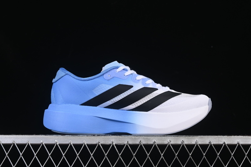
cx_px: 126
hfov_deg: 27.0
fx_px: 523
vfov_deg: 18.2
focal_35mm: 75
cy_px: 84
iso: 160
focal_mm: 50
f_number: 8
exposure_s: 1/80
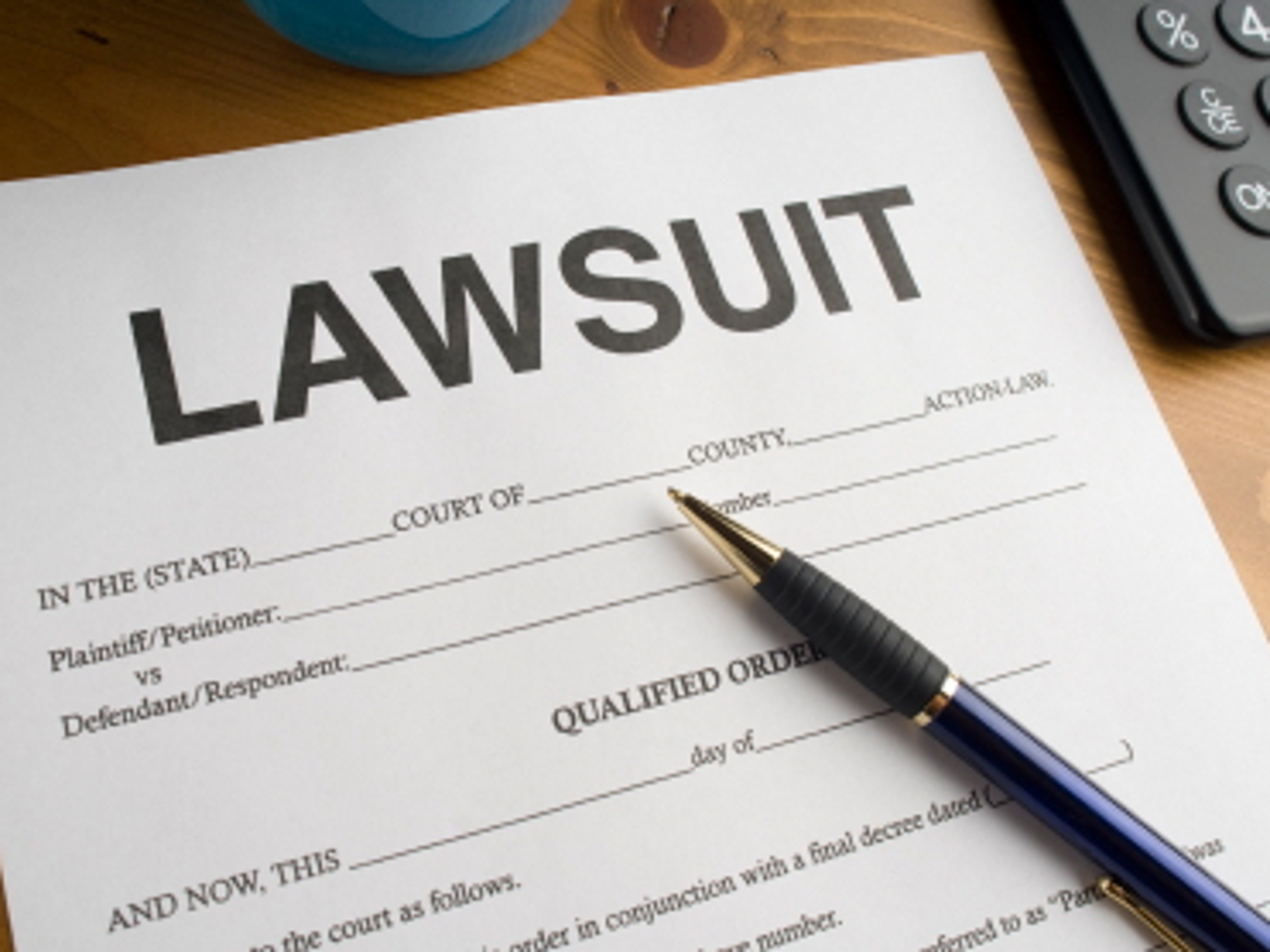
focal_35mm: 33
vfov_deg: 42.9
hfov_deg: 55.2
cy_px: 478
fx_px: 1210
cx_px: 551
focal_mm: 20
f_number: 9
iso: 100
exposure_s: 1/100
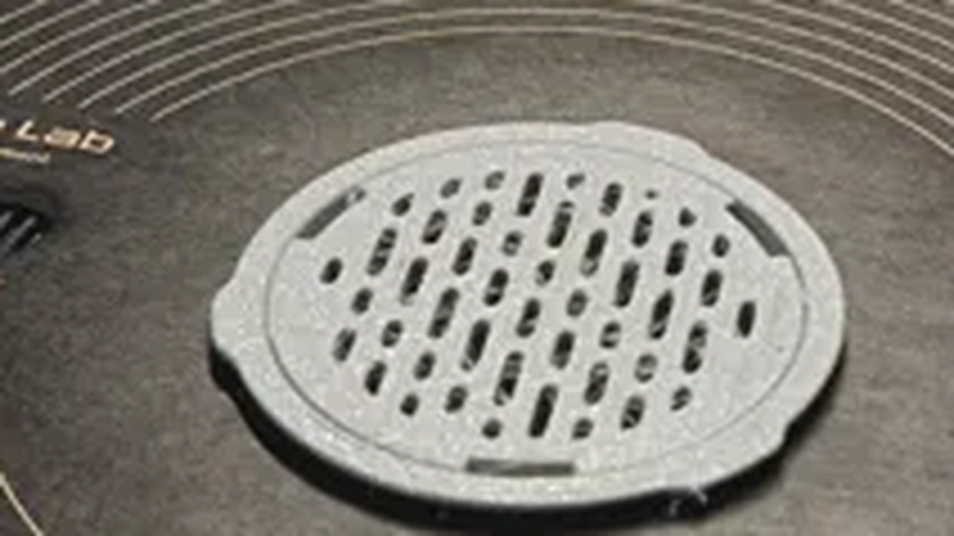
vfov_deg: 11.3
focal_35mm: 107
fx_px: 2705
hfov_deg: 20.0
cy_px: 293
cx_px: 544
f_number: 1.75
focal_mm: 5.25
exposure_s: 1/50
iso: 160
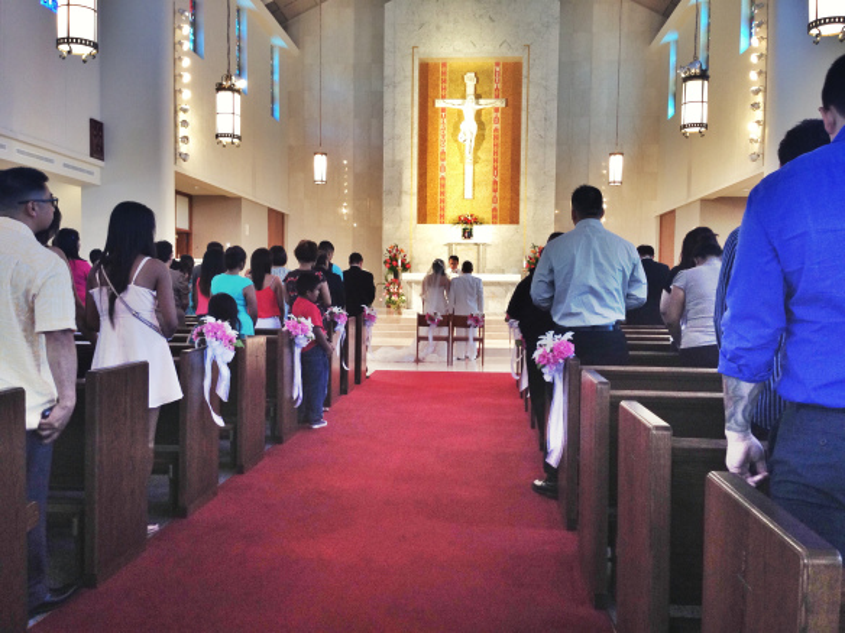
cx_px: 422
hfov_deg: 55.4
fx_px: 806
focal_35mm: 33
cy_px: 316
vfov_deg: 42.9
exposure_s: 1/20
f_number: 2.4
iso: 100
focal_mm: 4.12
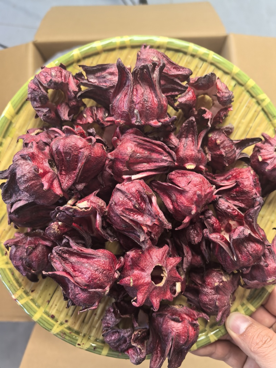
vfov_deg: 65.3
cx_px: 138
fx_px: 287
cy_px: 184
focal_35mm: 27
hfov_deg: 51.3
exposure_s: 1/100
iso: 64
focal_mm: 5.75
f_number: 2
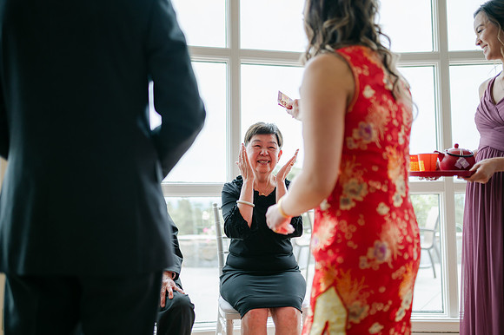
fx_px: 490
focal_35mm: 35
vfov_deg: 37.8
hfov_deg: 54.5
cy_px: 168
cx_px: 252
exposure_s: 1/1000
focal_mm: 35
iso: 100
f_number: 1.4
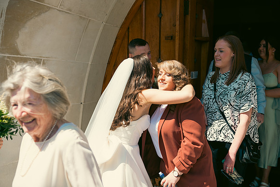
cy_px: 94
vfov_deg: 33.4
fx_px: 311
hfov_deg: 48.4
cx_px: 140
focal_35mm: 40
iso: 100
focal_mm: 40
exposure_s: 1/800
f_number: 3.5
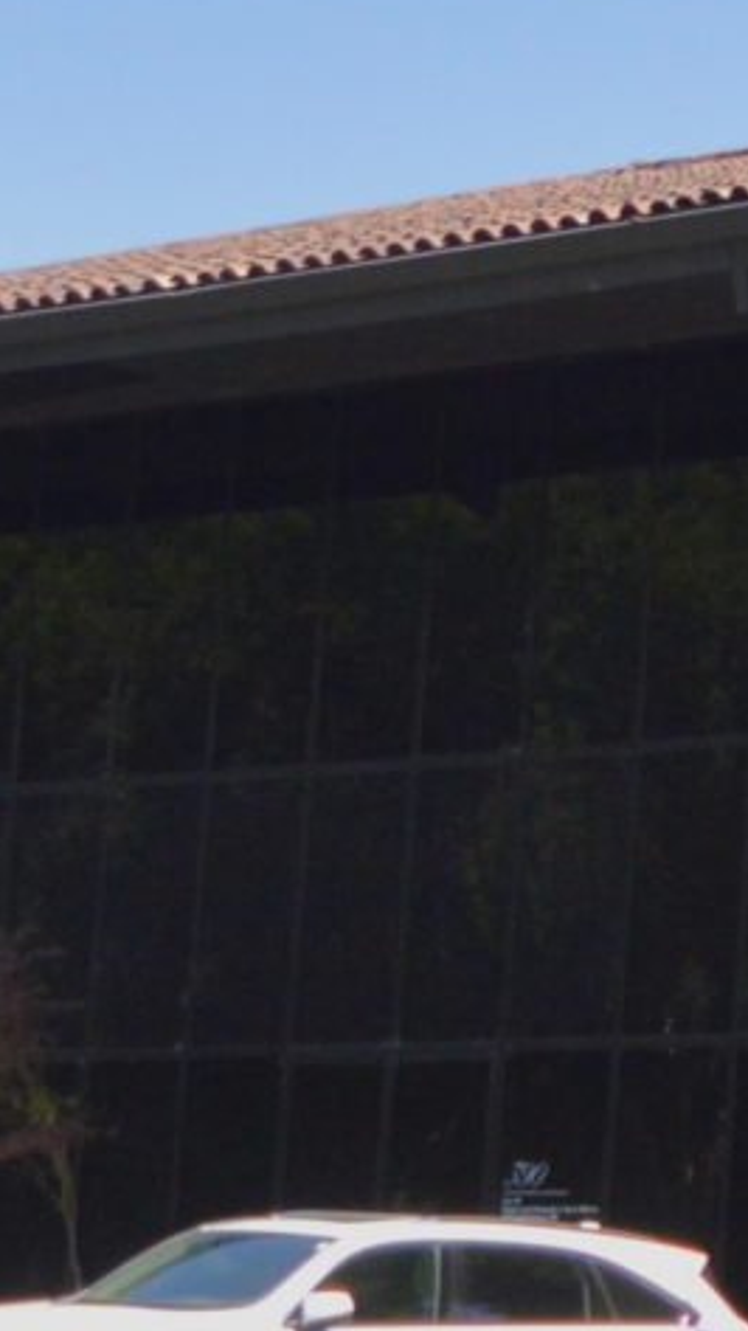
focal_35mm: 170
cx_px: 1929
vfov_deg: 12.6
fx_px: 5995
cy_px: 374
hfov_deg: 6.7
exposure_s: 1/2500
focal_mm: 20
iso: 400
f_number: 3.8
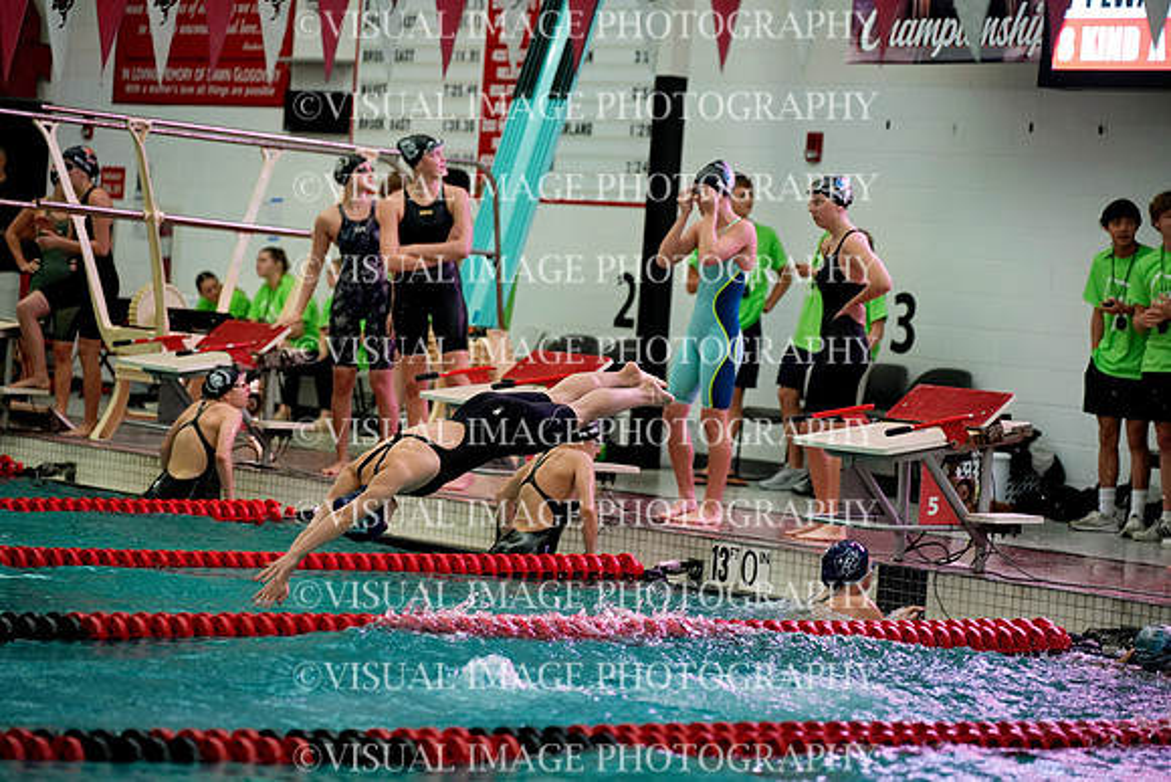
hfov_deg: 17.2
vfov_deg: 11.5
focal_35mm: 119
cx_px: 586
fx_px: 3872
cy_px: 391
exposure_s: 1/500
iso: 1250
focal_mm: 119
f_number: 2.8
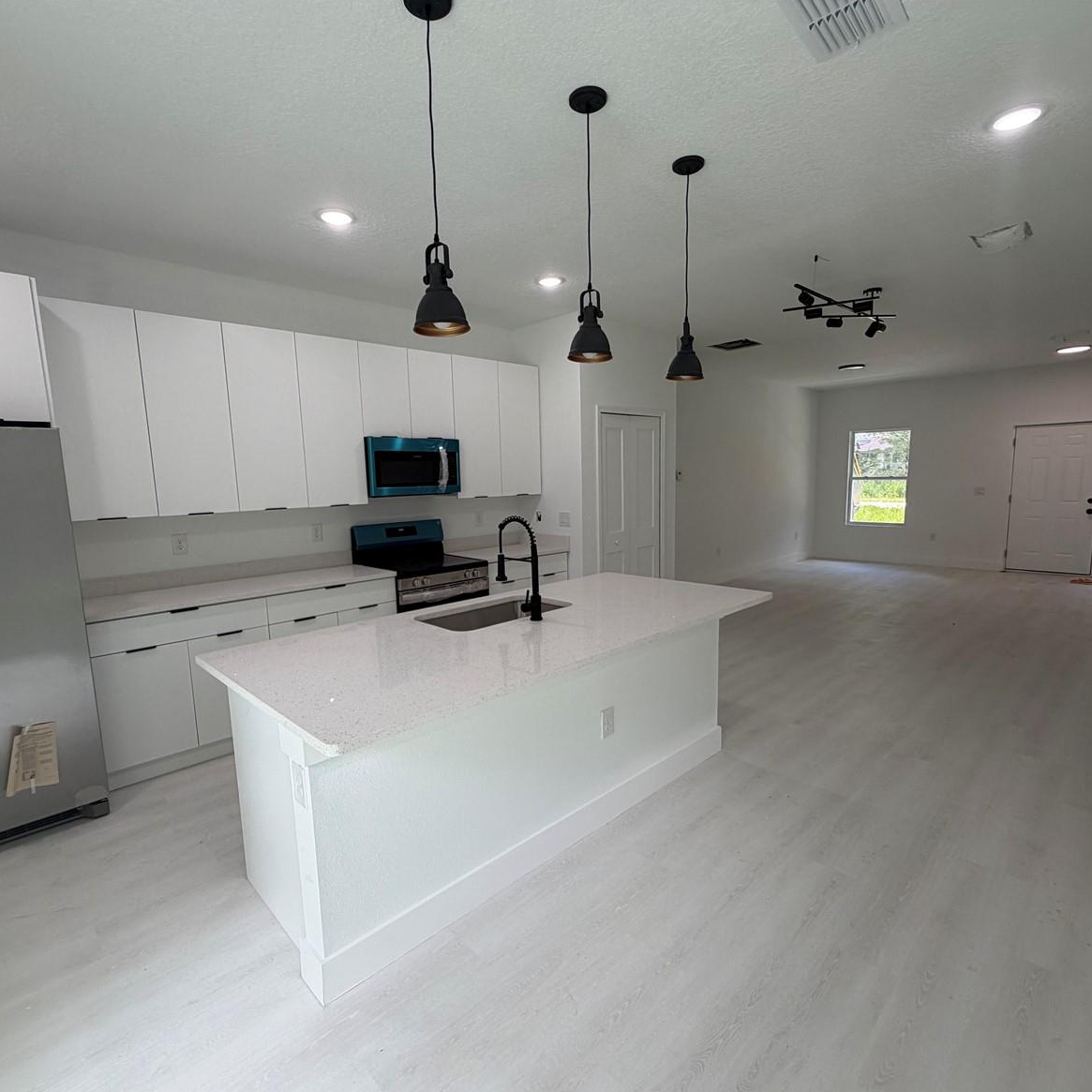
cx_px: 539
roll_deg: +3.1
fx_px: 607
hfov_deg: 84.0
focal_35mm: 17
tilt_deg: -8.1
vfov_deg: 84.0
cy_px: 559
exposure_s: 1/120
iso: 64
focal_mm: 2.22
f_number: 2.2
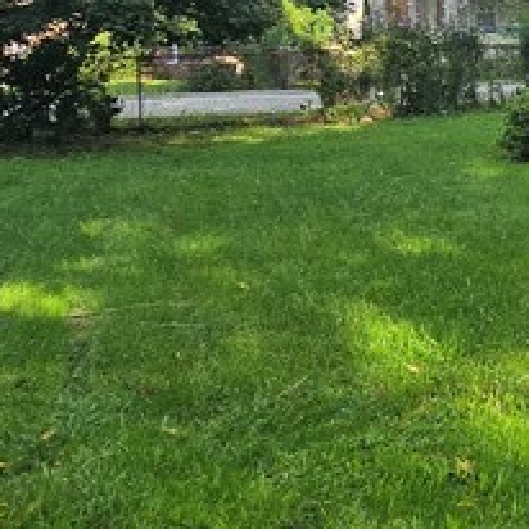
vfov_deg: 29.3
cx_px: 688
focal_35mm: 57
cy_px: 100
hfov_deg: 25.8
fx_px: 986
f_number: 2.2
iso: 50
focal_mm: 2.2
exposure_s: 1/976
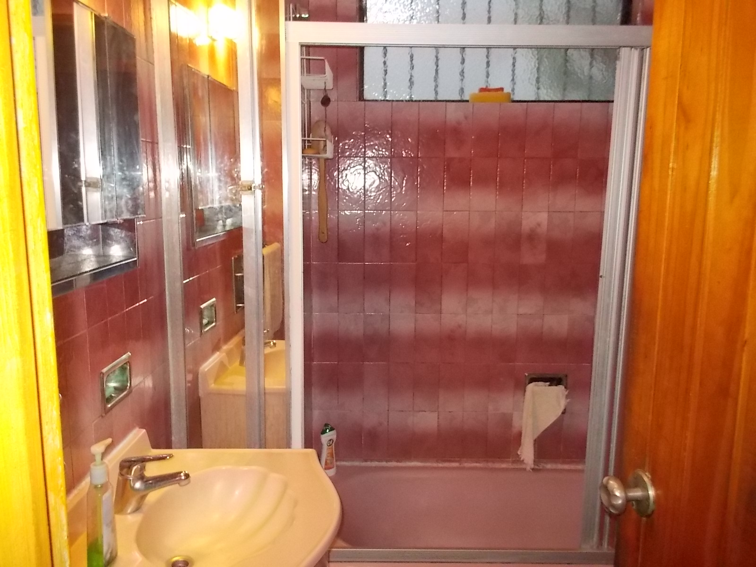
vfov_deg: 48.2
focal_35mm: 29
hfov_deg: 61.7
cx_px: 378
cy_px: 284
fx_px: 633
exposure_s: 1/30
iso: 500
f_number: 3.3
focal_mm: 4.1
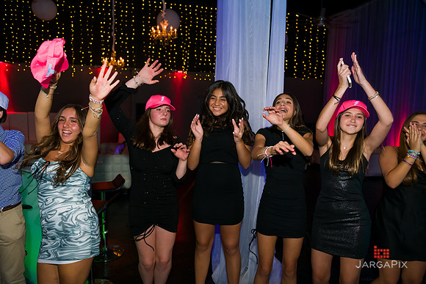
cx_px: 213
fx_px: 284
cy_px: 142
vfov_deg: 53.2
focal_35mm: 24
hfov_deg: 73.7
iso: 1600
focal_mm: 24
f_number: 3.2
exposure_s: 1/125
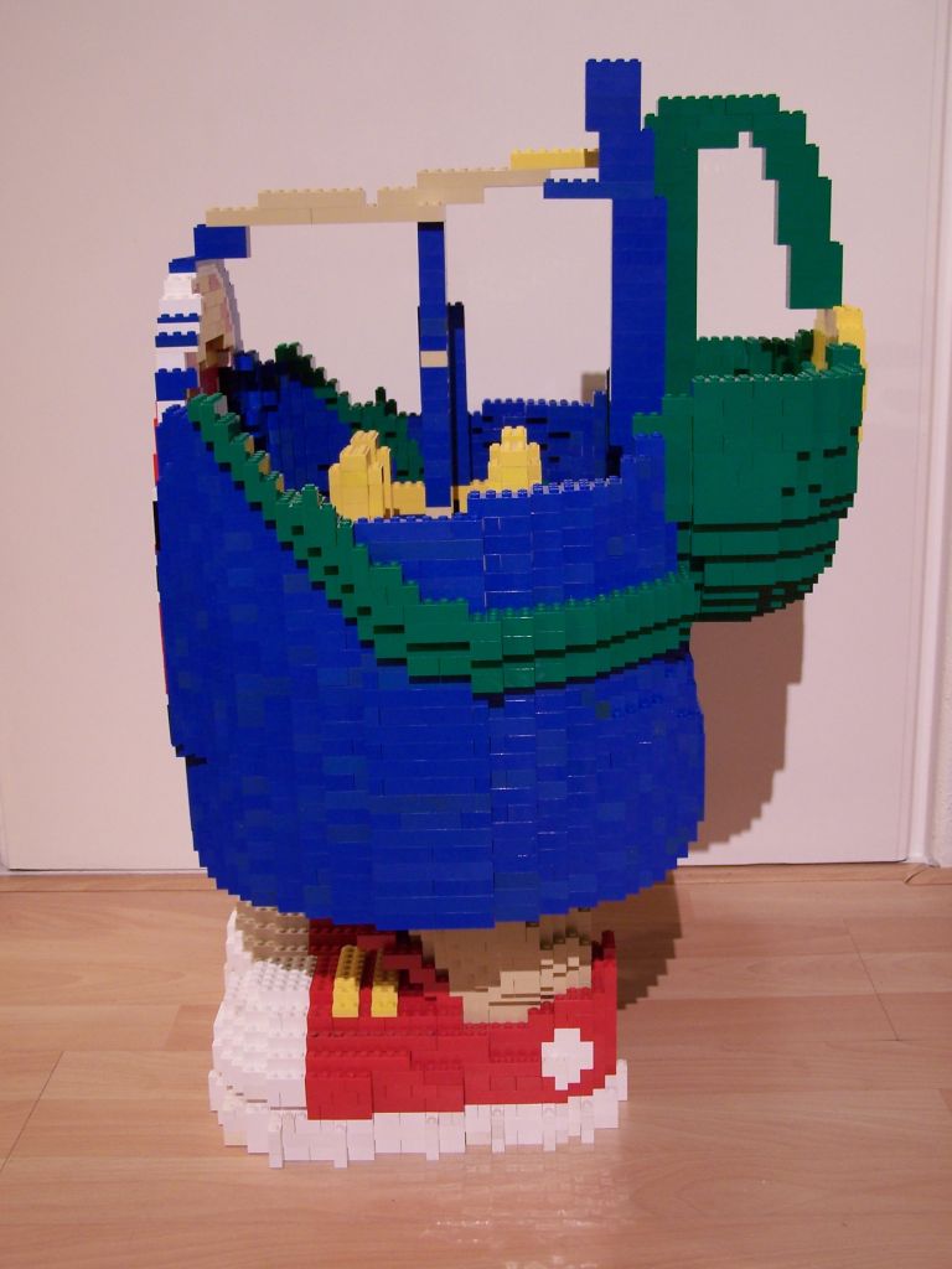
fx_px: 1467
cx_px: 476
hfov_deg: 36.0
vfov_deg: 46.8
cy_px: 634
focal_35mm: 40
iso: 80
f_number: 2.8
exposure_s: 1/2
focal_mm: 6.7
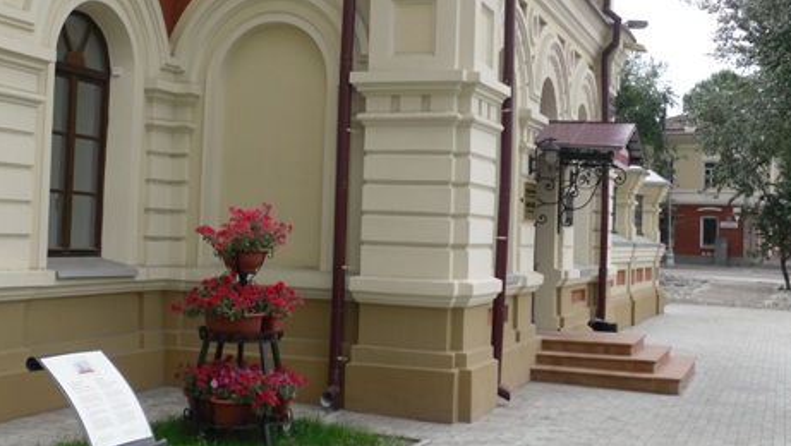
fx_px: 1427
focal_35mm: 68
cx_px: 377
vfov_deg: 17.8
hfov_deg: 31.0
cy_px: 216
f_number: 8.2
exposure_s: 1/72
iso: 80
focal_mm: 6.3
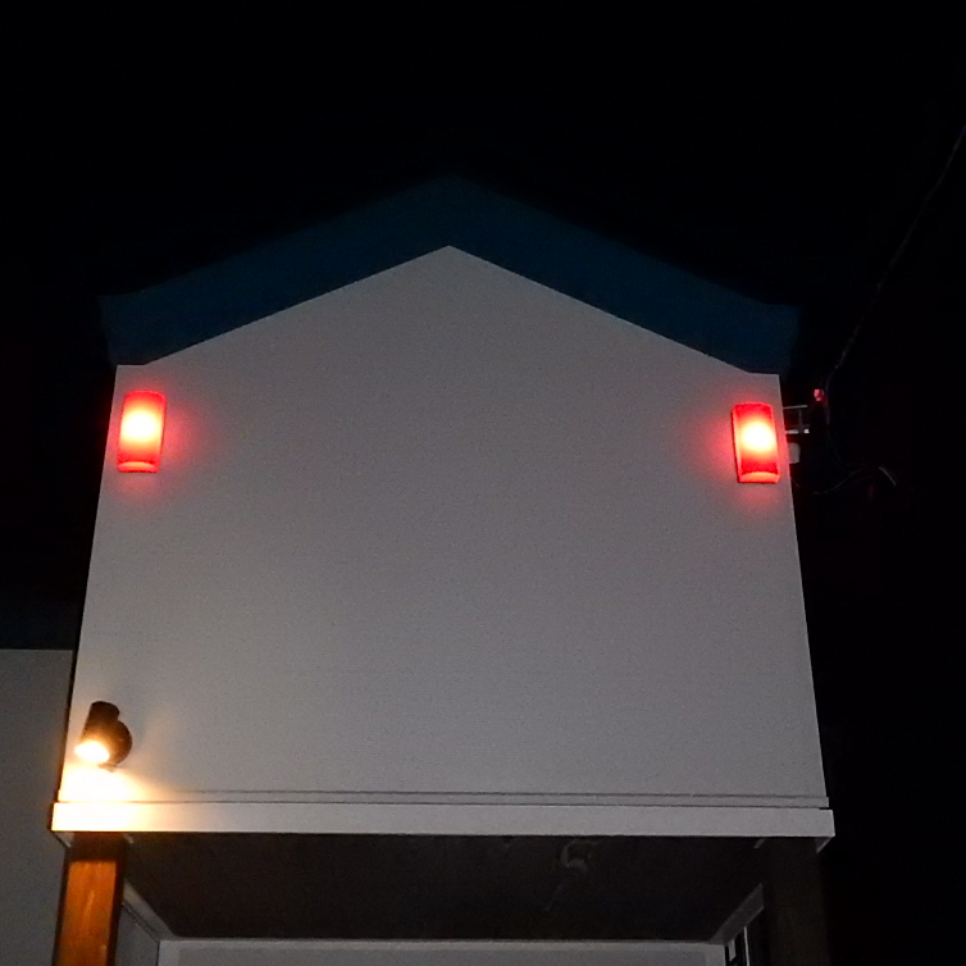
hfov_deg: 37.6
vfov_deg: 37.5
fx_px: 1421
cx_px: 483
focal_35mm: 45
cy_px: 469
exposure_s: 1/30
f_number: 8.2
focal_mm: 4.3
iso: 1600
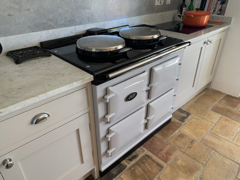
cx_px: 120
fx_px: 180
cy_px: 90
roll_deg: +0.4
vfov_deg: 53.1
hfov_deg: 67.3
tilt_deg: -31.4
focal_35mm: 26
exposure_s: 1/50
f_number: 1.8
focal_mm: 4.25
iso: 80
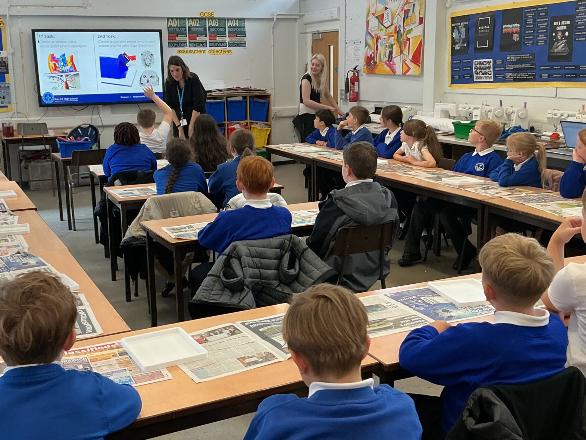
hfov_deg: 44.7
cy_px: 208
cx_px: 265
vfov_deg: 34.3
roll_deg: +2.1
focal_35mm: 42
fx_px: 711
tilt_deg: -12.6
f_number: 1.8
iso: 64
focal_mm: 3
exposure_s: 1/60
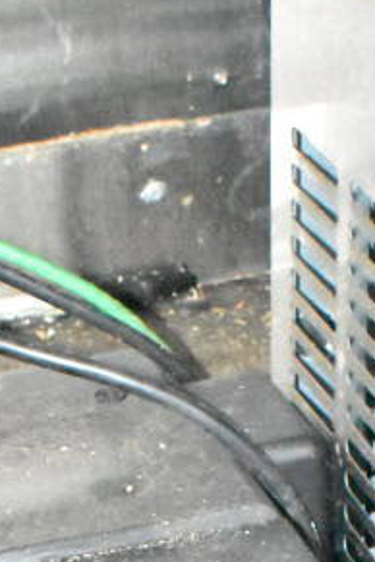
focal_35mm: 132
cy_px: 794
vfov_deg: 14.7
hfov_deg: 10.3
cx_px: 35
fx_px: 2062
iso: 25600
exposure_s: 1/60
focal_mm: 28
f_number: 11
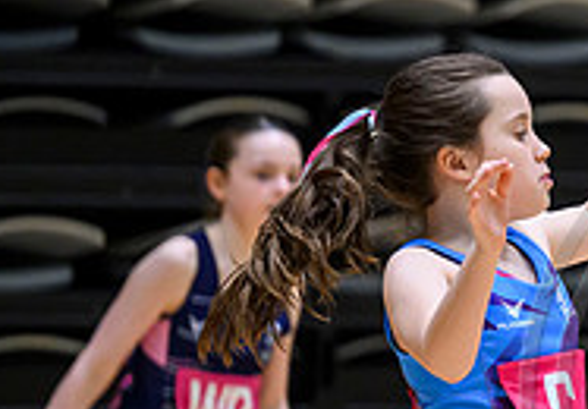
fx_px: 11056
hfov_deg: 3.0
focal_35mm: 668
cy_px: 264
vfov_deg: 2.1
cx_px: 1091
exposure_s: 1/1600
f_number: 2.8
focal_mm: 170
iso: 4000
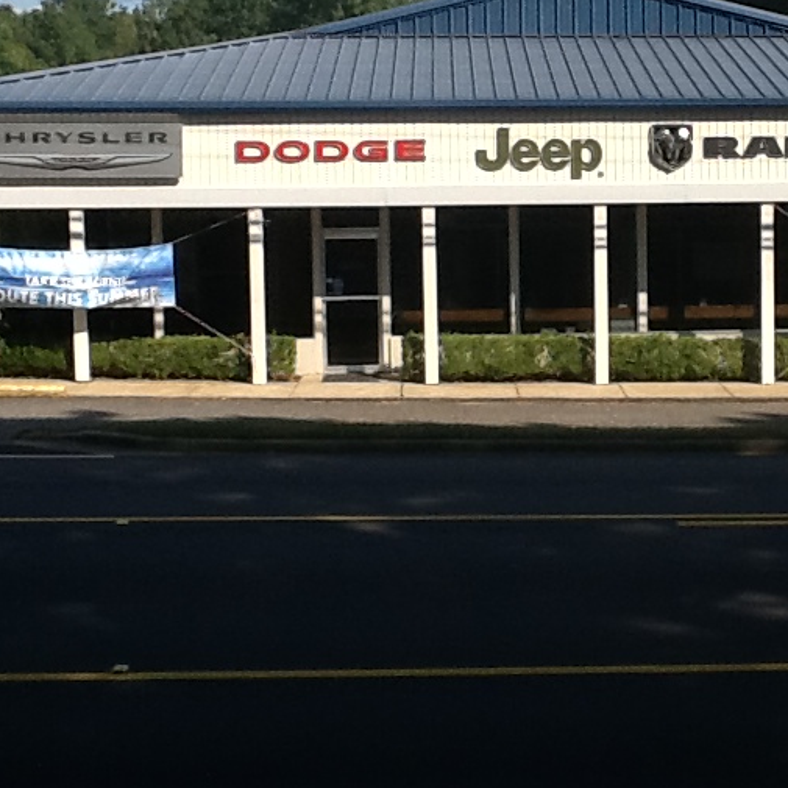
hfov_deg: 22.9
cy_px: 236
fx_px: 1906
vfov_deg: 23.2
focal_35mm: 74
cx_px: 666
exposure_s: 1/1215
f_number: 2.4
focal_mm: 2.03
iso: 40
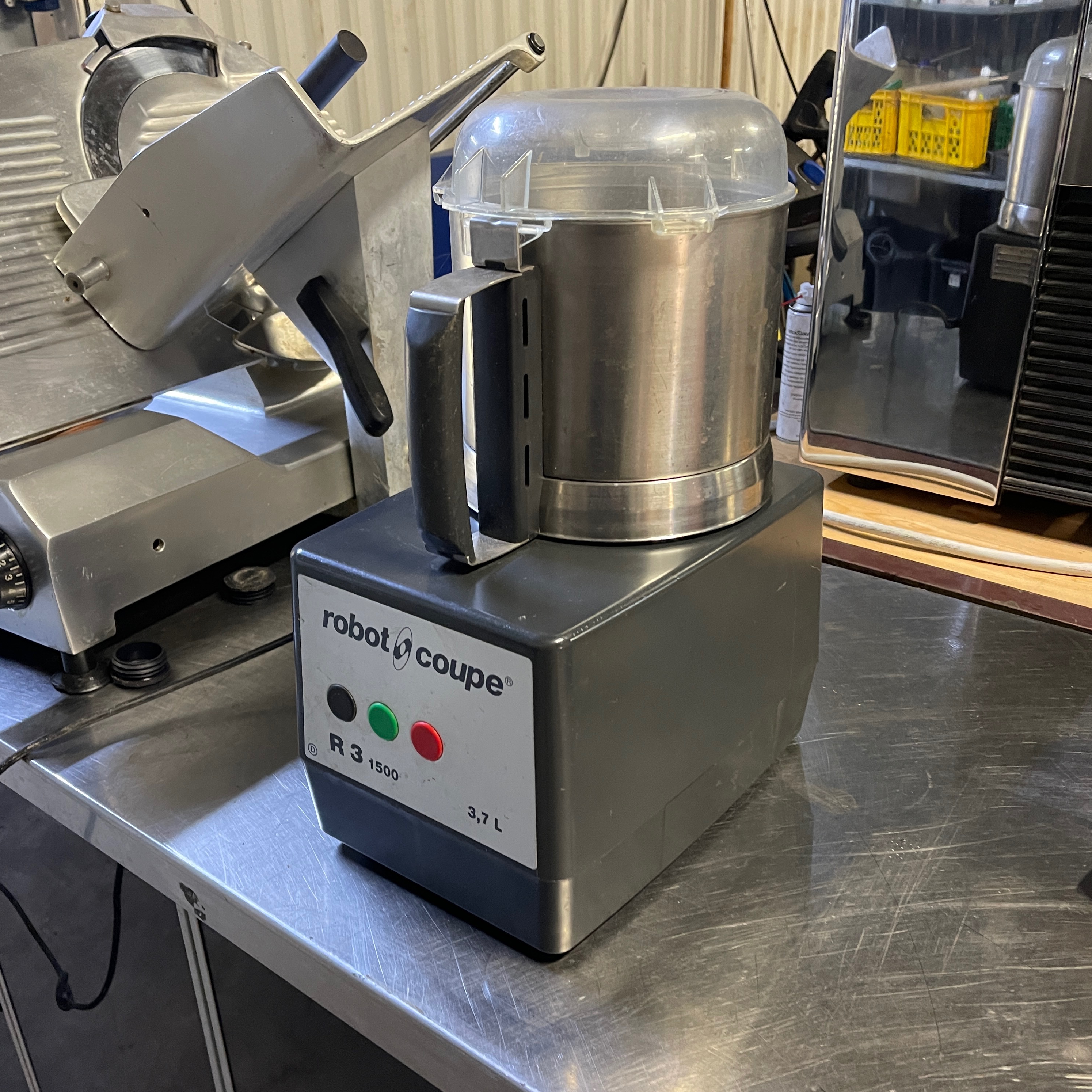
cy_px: 595
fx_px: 1106
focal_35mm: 31
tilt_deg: -26.7
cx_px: 548
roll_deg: +2.8
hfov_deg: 52.5
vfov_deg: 52.5
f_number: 1.6
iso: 400
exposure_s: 1/33
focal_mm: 5.1
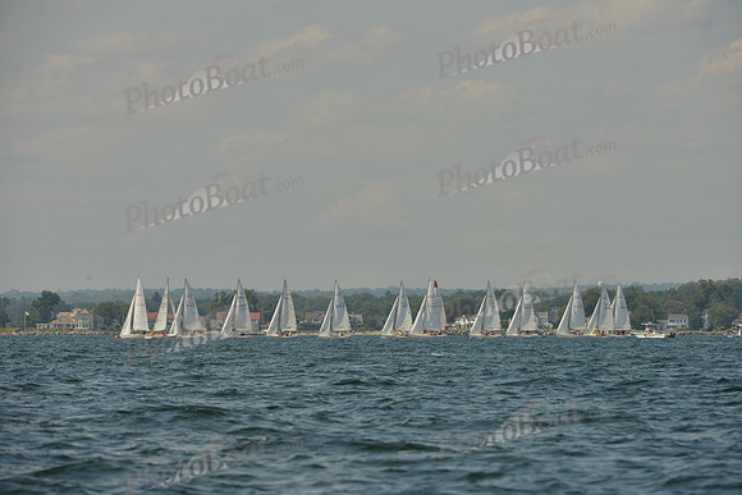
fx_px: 5360
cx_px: 371
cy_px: 248
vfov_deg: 5.3
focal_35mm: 260
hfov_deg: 7.9
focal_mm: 260
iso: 320
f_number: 8
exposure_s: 1/1250
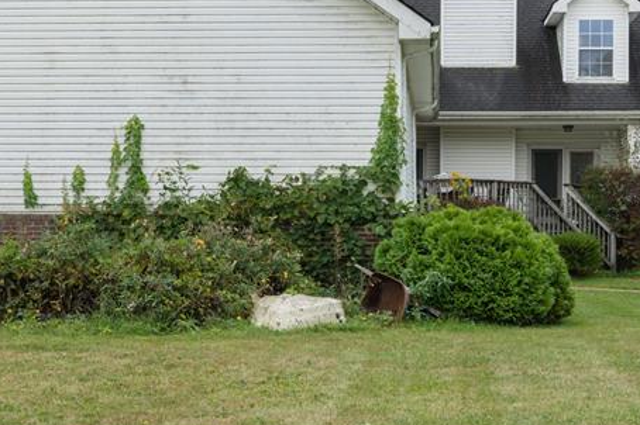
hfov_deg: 25.7
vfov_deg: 17.2
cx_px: 314
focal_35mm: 79
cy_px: 224
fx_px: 1403
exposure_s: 1/80
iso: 400
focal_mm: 35
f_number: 8
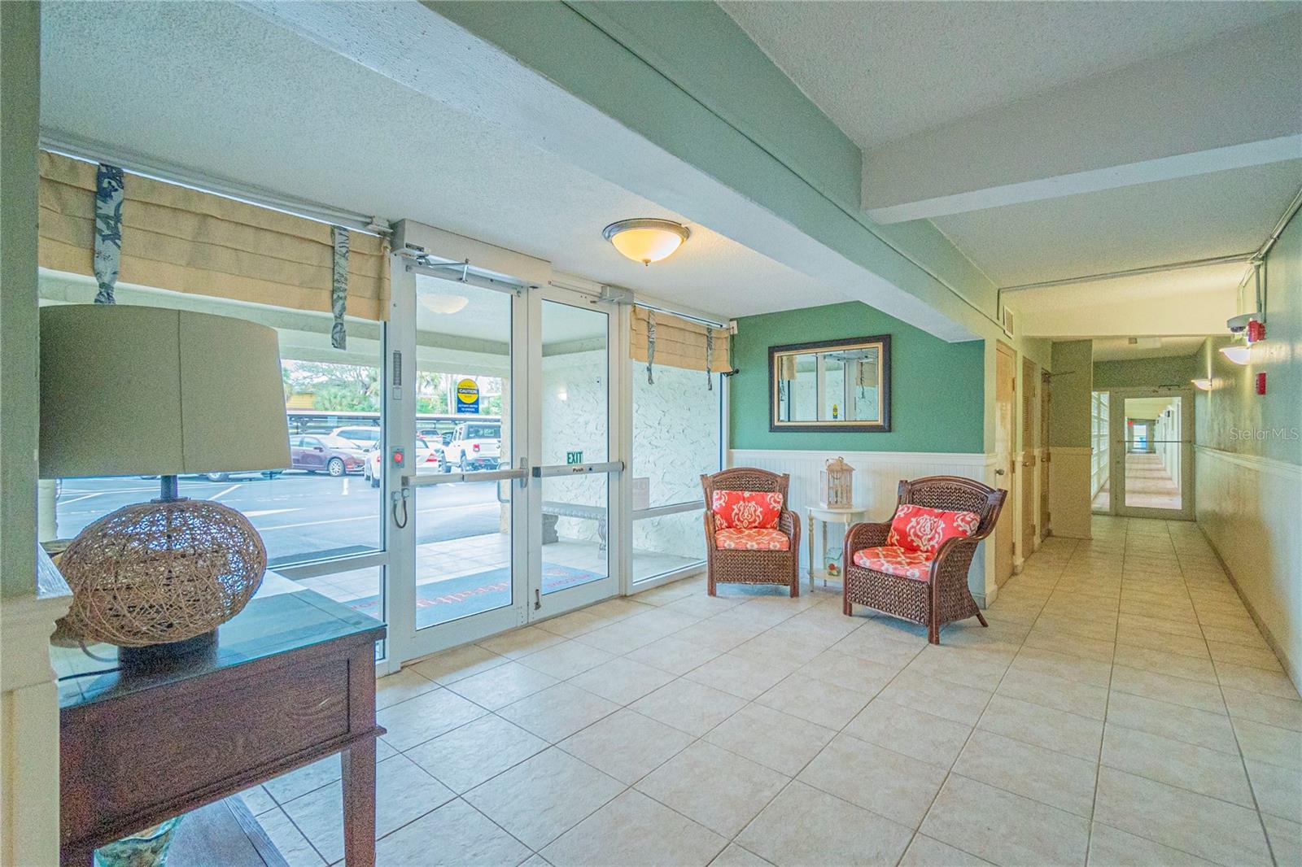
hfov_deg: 100.4
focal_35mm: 15
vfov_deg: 77.3
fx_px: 542
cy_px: 434
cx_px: 651
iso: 1100
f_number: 4.5
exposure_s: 1/125
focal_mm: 10
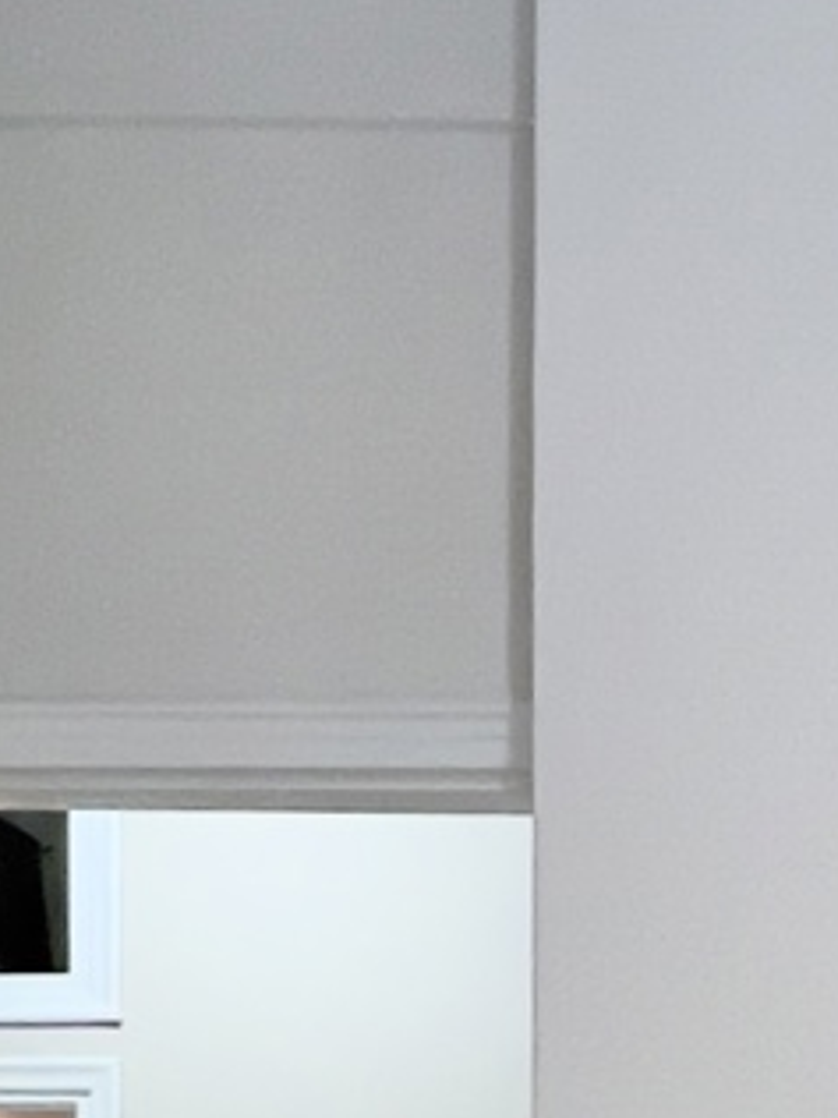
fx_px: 2550
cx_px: 1566
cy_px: 2025
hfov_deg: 15.6
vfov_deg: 18.9
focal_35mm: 79
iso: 200
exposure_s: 1/100
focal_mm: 1.57
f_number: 1.8
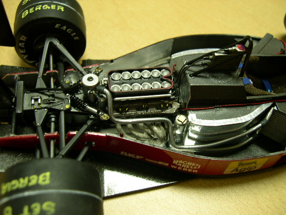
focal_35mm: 38
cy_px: 108
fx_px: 314
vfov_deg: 37.7
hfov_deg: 49.0
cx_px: 143
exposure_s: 1/4.5
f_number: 2.8
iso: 130
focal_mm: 8
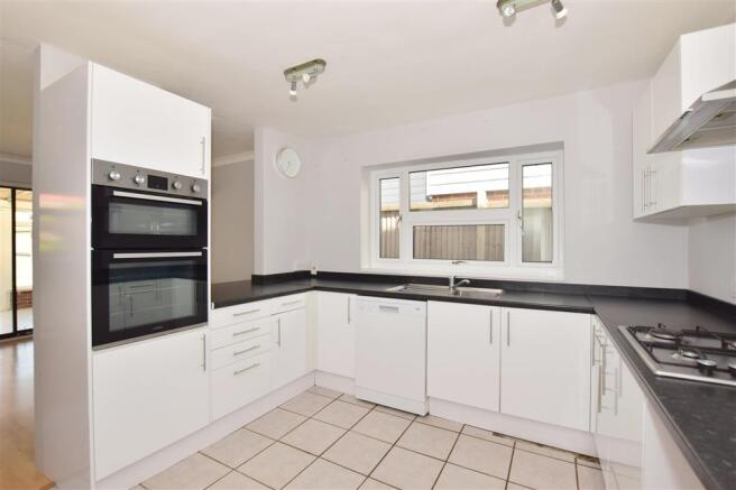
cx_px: 368
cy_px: 245
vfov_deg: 77.3
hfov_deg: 100.4
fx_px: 307
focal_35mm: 15
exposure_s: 1/200
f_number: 8
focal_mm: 10
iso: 320
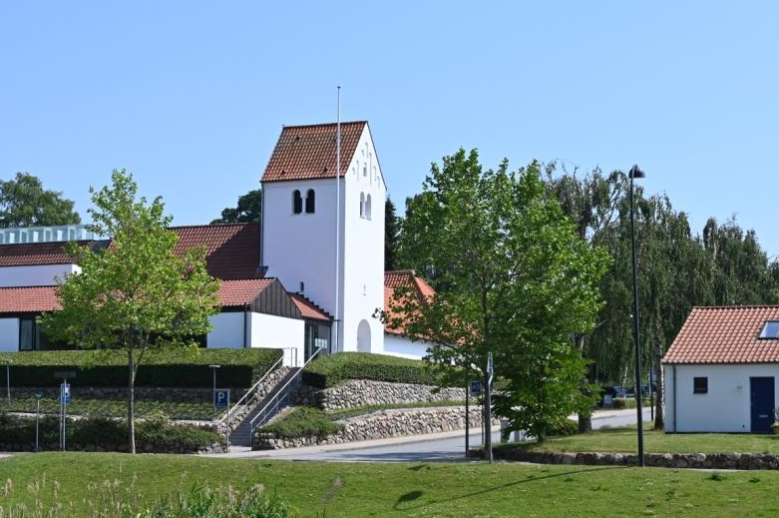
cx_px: 295
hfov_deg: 25.3
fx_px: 1729
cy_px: 312
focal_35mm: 80
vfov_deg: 17.0
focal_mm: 61
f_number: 14
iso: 640
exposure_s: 1/800
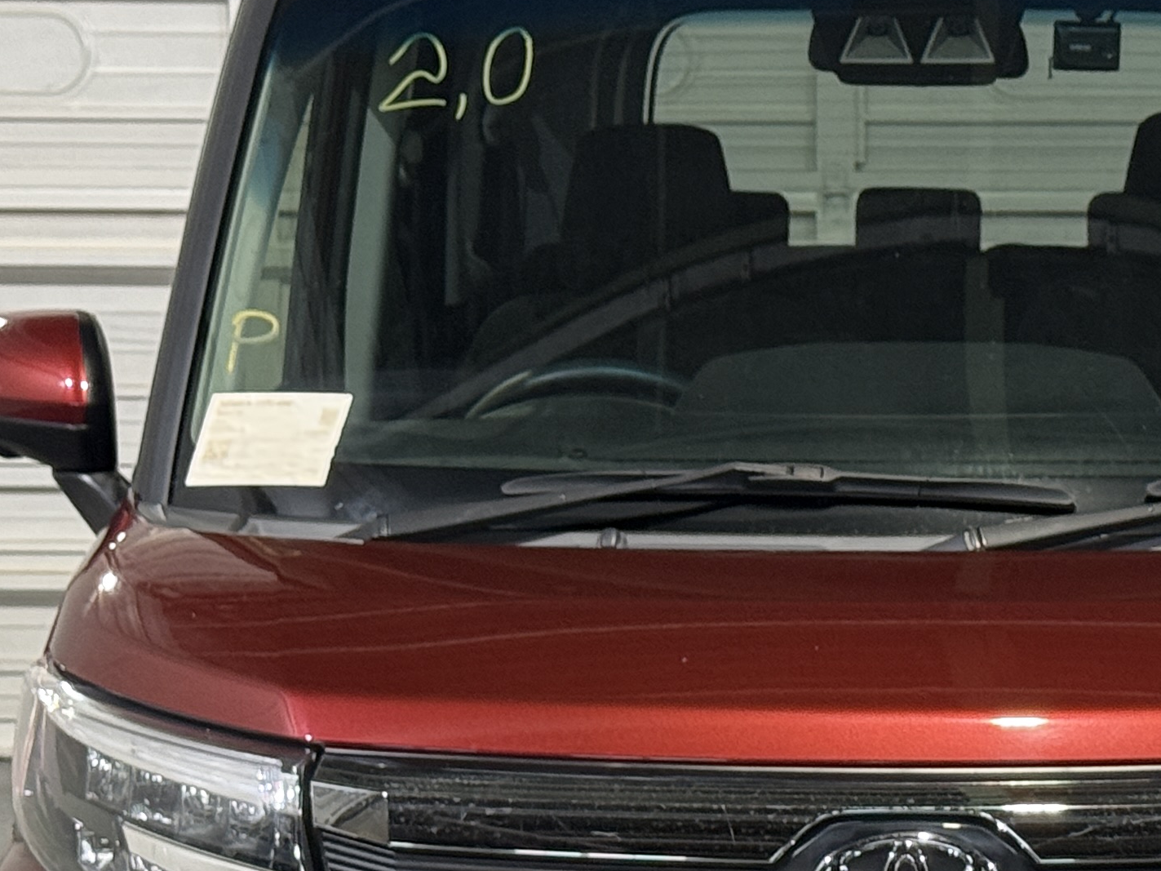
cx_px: 911
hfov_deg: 14.4
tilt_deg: -9.0
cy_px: 778
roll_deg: +0.0
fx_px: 4561
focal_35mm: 136
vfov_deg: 10.8
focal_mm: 6.76
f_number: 1.78
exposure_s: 1/60
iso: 200
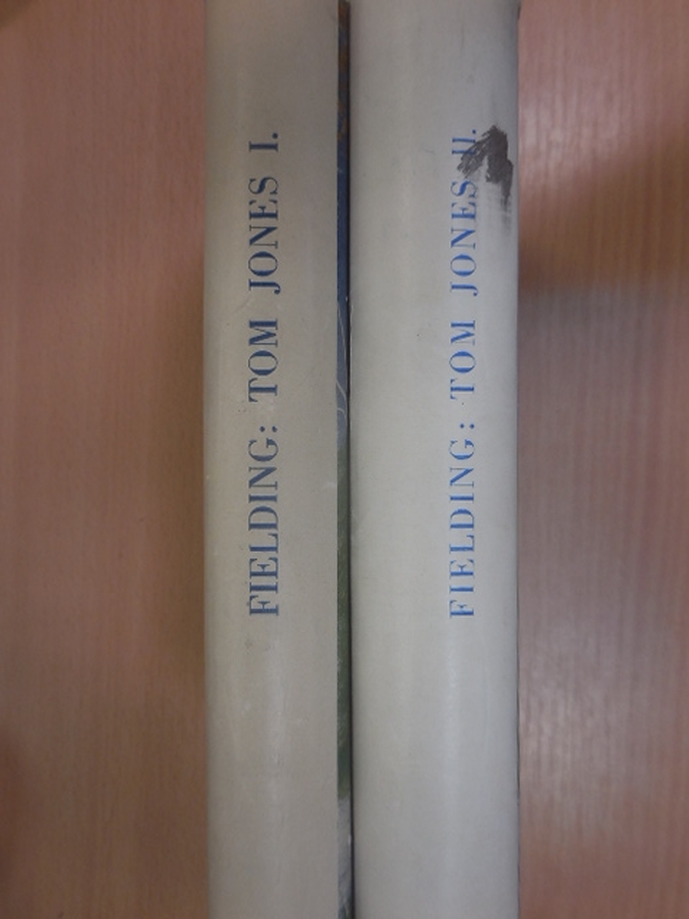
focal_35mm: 33
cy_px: 460
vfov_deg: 55.4
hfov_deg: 42.9
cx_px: 344
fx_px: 876
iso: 140
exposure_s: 1/30
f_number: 3.7
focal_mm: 5.9
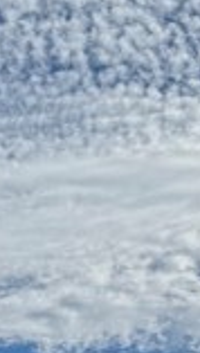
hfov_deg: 7.1
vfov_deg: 11.6
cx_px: -97
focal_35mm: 170
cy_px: 661
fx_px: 1593
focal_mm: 6.76
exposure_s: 1/10417
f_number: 1.78
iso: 80
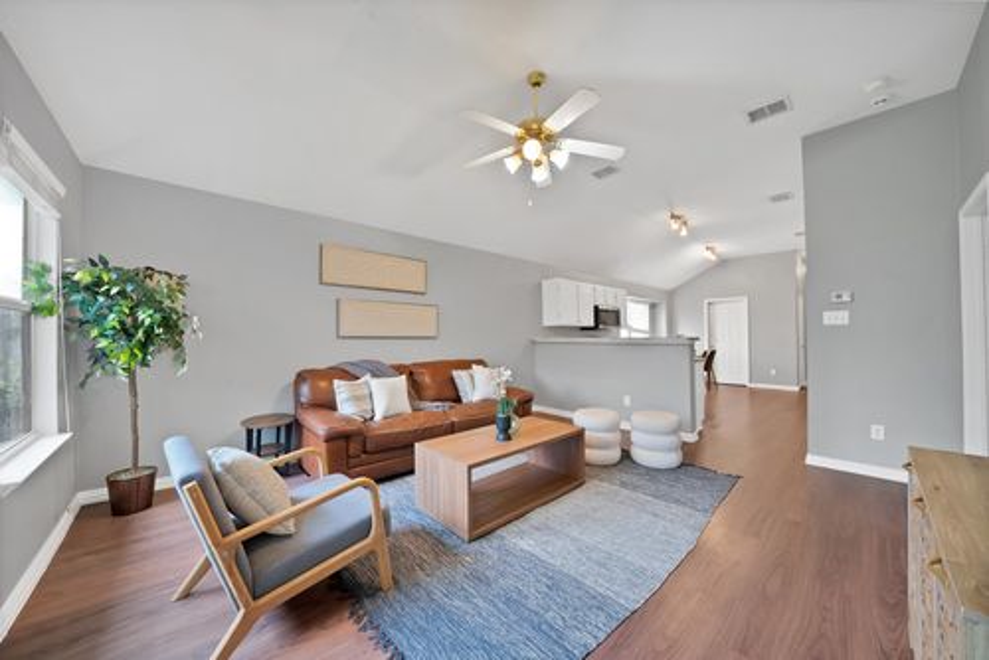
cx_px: 494
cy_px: 330
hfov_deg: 112.6
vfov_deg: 90.1
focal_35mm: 12
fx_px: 330
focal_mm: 12
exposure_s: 1/2.5
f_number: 9
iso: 640
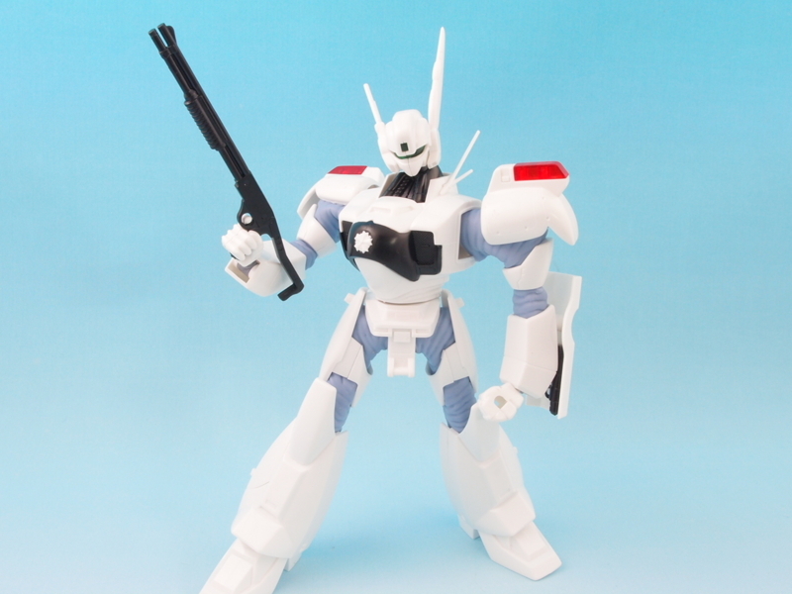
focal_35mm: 38
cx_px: 396
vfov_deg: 37.7
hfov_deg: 49.0
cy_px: 297
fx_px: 869
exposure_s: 1/1.3
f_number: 8
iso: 100
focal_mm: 8.16
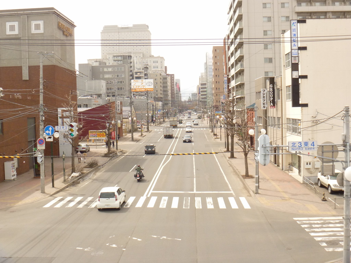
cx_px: 176
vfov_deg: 32.9
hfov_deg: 42.9
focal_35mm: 44
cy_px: 132
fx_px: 446
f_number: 6.3
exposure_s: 1/250
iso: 200
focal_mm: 7.8
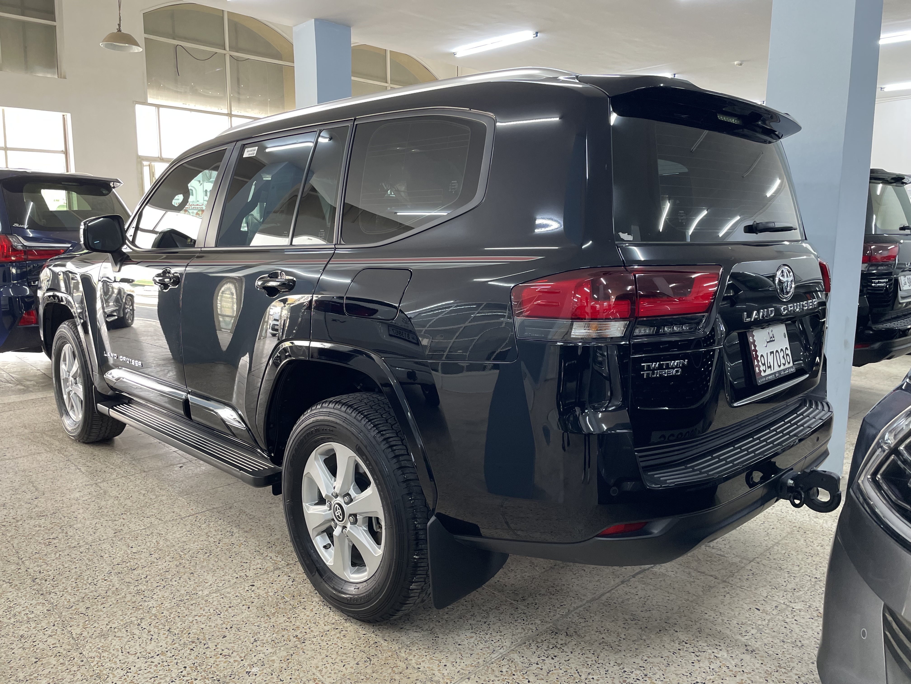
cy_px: 342
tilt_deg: -9.3
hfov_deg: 67.3
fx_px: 684
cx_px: 456
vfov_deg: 53.1
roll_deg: -0.5
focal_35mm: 26
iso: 125
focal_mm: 4.2
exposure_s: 1/100
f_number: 1.6
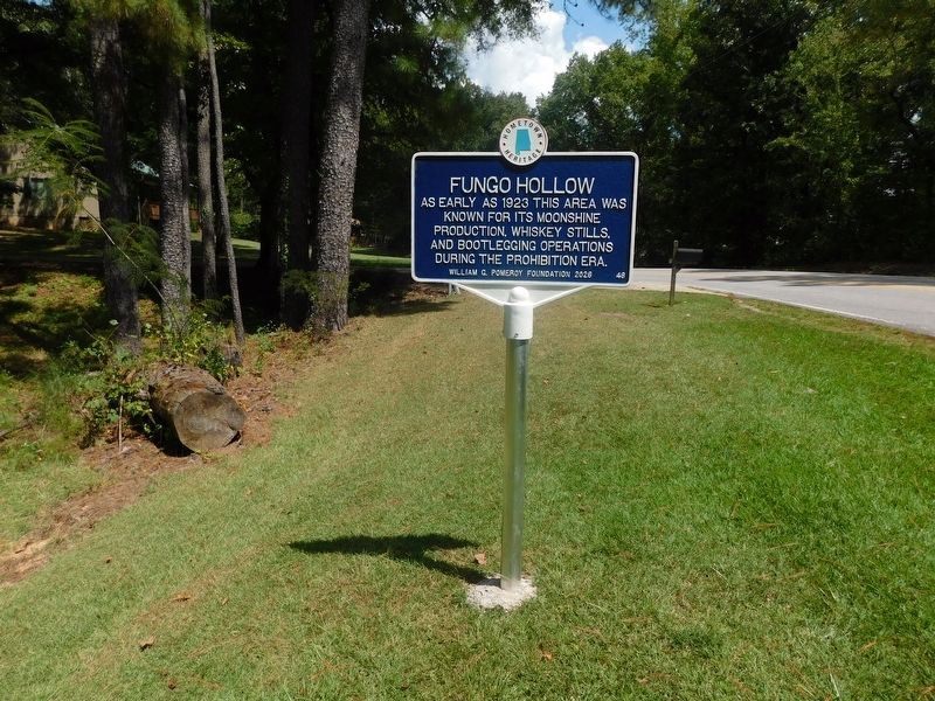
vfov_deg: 58.9
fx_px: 621
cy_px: 350
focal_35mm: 23
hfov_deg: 73.9
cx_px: 468
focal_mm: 4
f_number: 6
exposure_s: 1/500
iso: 125
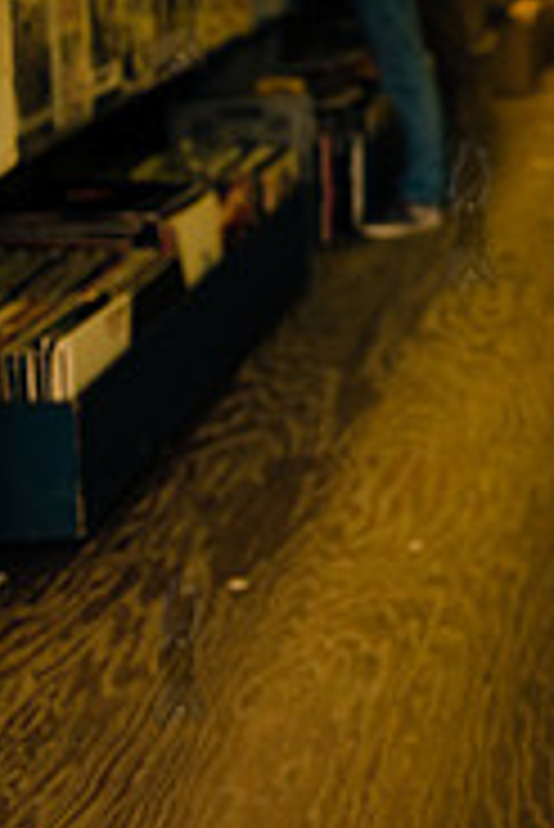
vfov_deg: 22.9
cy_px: -7
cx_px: 1049
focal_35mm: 85
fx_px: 1958
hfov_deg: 14.0
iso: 640
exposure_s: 1/320
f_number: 2.8
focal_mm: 27
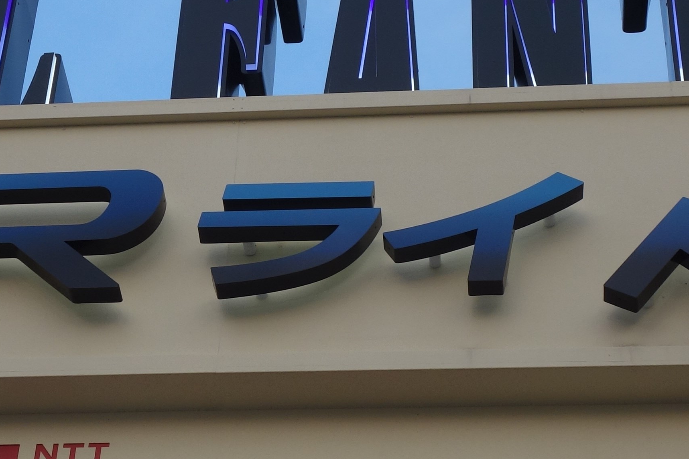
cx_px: 264
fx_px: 1952
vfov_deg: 13.4
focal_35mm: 102
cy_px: 223
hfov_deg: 20.0
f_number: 5.6
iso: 125
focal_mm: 12.03
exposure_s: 1/125
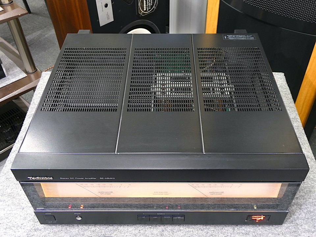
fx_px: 320
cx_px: 158
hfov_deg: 52.6
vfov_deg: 40.7
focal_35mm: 35
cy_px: 118
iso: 100
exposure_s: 1/2
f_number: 3.7
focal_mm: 6.3
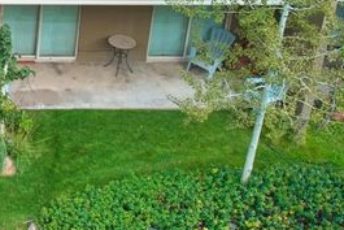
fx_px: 813
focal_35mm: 85
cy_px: -79
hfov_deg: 21.3
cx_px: -122
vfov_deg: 15.3
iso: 150
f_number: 2.8
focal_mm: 8.38
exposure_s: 1/240
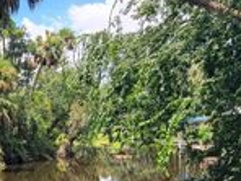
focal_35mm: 44
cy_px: 139
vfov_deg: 32.2
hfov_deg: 35.4
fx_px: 306
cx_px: -36
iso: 50
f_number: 2.2
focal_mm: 2.2
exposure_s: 1/588
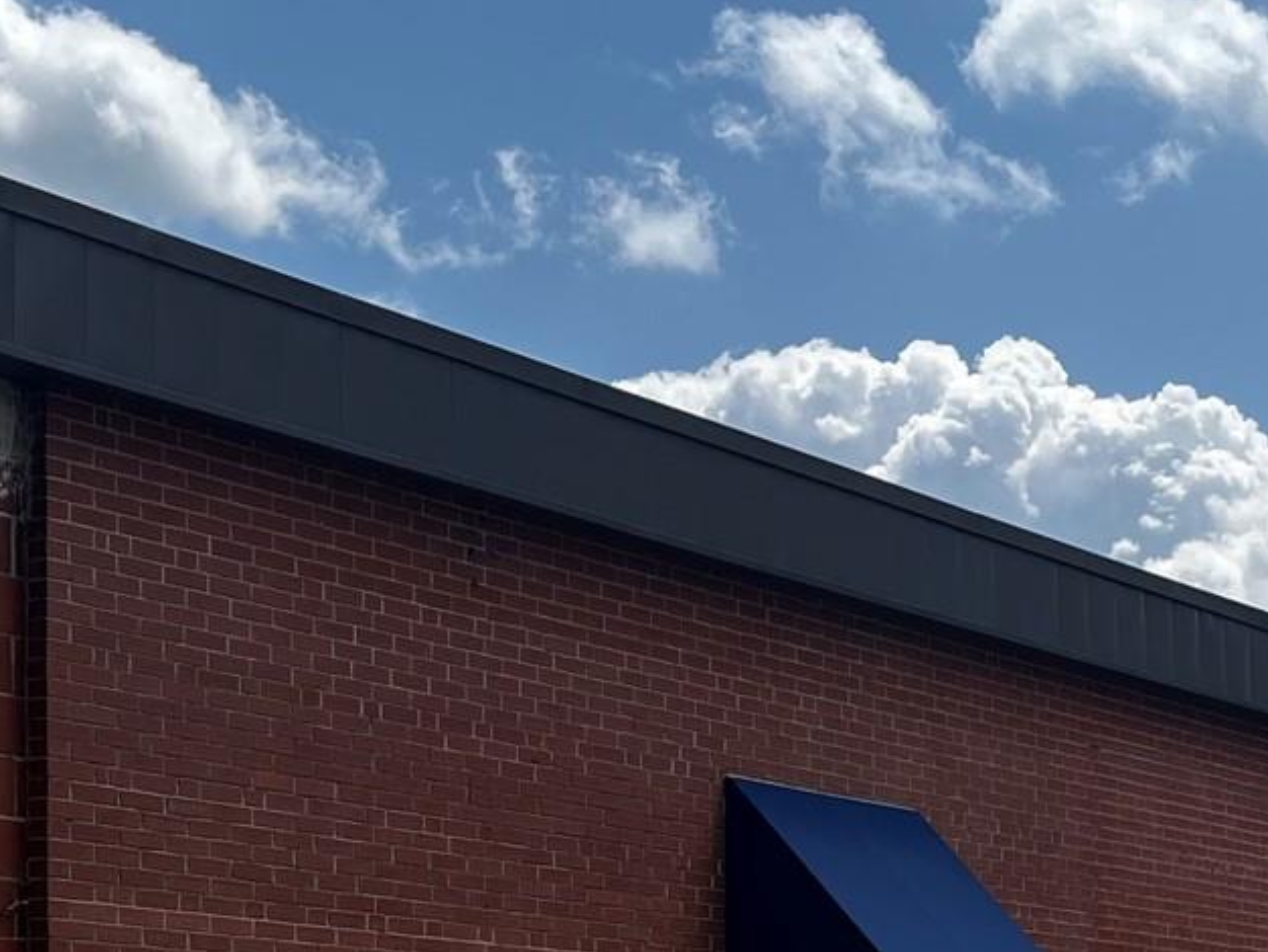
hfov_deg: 22.8
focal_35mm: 85
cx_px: 936
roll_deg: -0.2
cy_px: 1183
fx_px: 3115
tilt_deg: -1.0
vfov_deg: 16.6
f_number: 1.6
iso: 50
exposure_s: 1/4149
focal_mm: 5.1
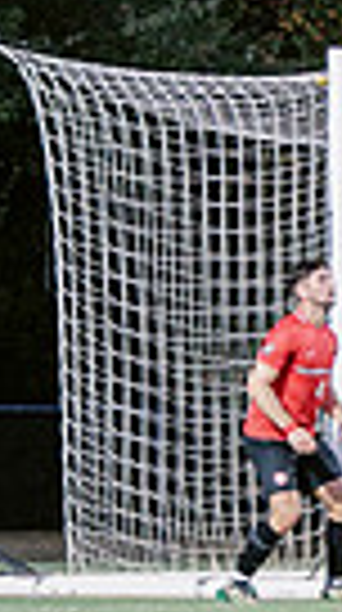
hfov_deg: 2.0
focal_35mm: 578
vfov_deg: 3.7
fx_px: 9365
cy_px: 567
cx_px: 1864
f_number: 2.8
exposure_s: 1/80
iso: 640
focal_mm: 90
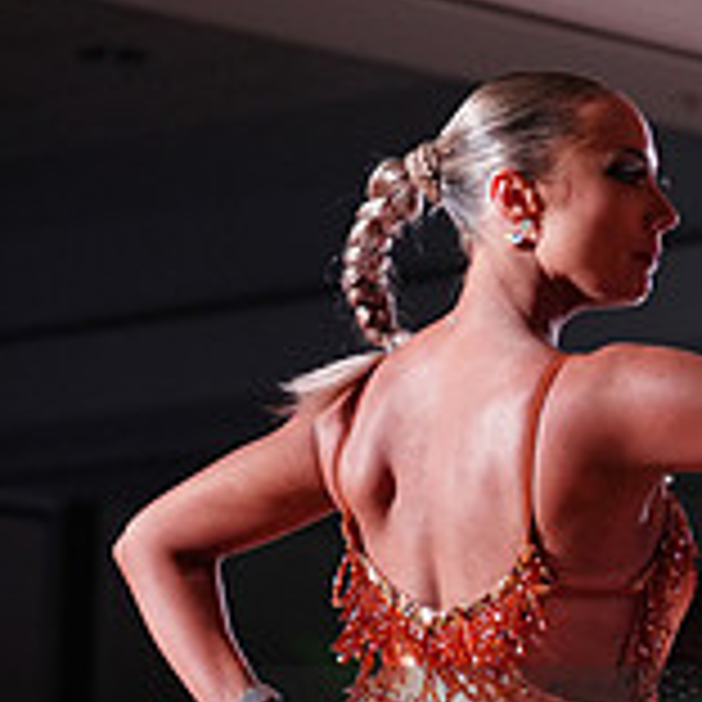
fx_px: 5071
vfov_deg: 7.9
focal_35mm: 221
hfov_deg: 7.8
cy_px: 819
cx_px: 866
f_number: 2.8
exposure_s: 1/320
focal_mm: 70
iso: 2500
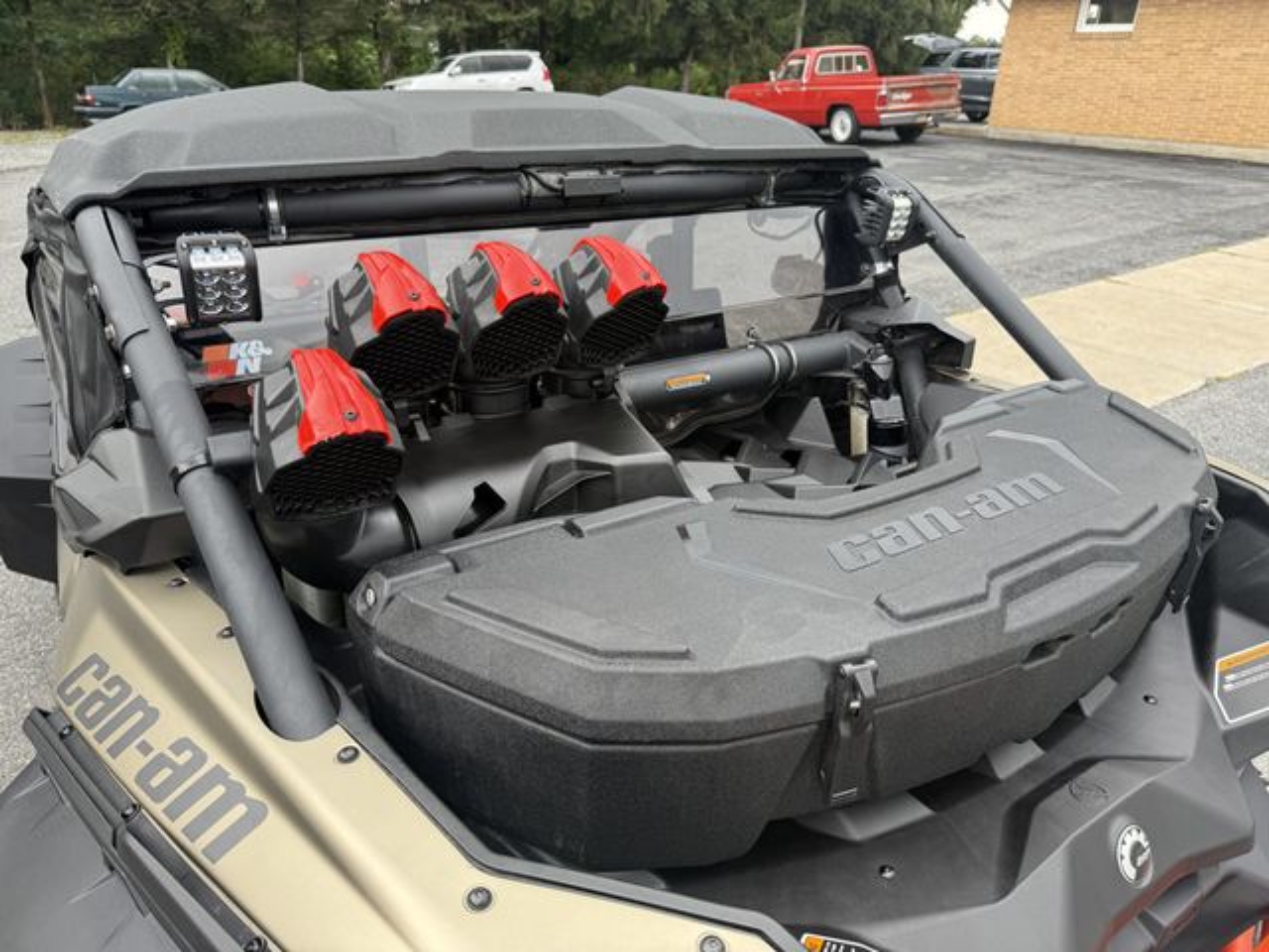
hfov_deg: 71.6
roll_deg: -2.4
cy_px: 476
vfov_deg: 56.8
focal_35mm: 24
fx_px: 880
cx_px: 634
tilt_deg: -23.5
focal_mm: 6.76
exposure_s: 1/169
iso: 64
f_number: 1.78
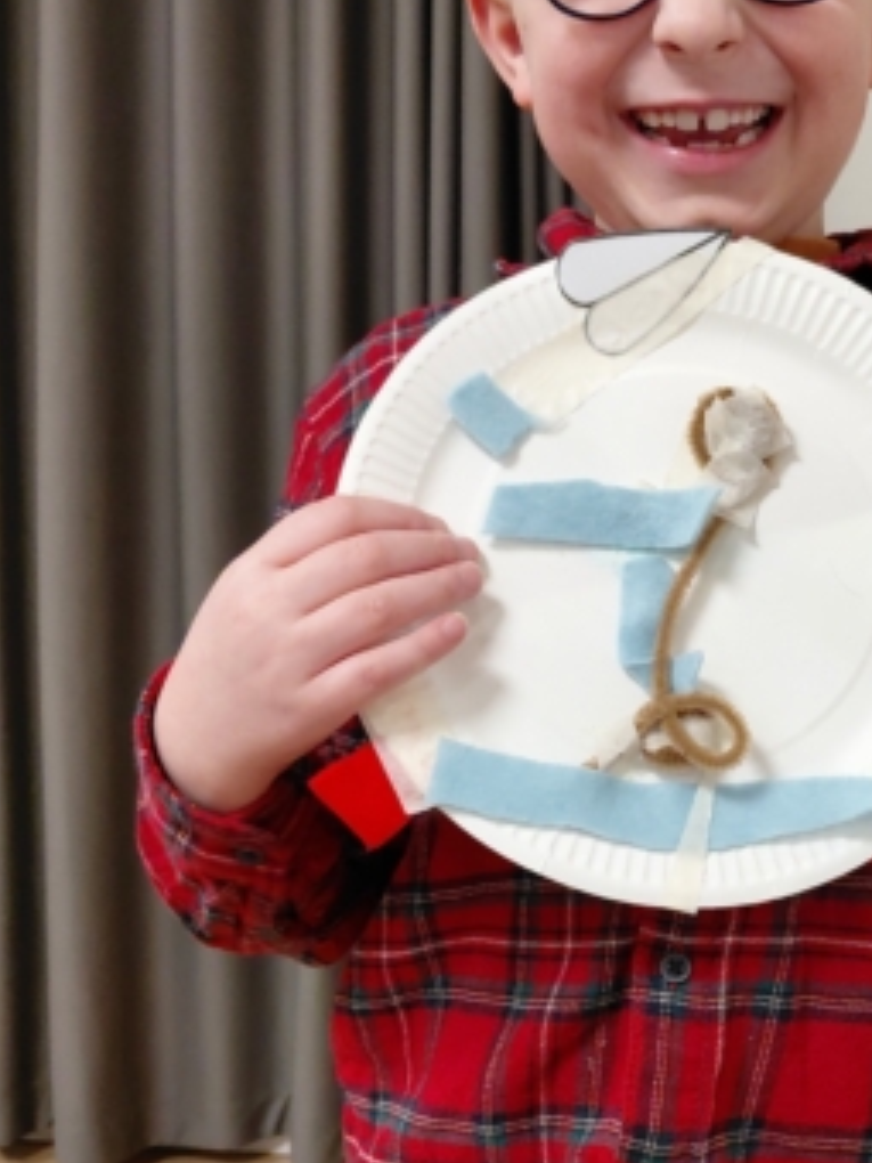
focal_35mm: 49
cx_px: 718
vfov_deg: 38.9
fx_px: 1646
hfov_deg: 28.9
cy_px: 597
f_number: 1.8
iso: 400
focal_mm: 4.69
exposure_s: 1/60
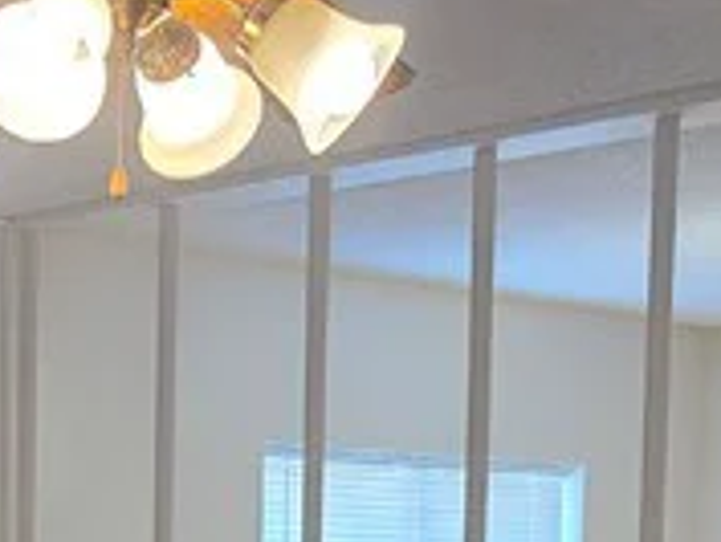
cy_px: 1202
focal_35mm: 133
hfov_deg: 13.9
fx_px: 2772
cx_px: -371
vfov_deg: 10.0
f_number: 1.4
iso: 160
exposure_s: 1/120
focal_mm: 6.5
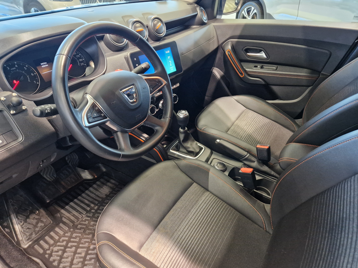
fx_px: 238
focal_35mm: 23
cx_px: 179
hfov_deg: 73.9
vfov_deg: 58.9
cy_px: 134
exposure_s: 1/100
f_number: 1.8
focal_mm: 5.4
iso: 640
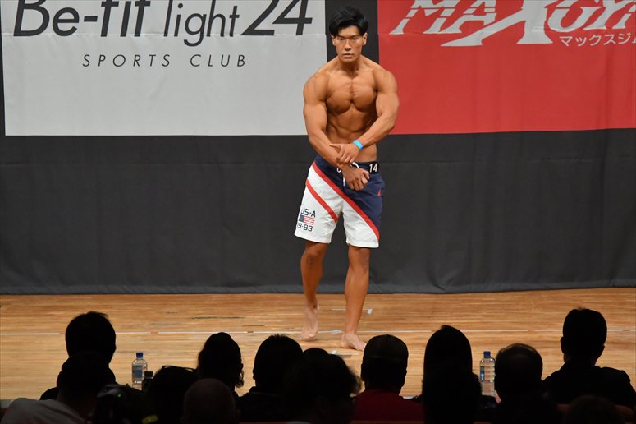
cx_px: 318
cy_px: 212
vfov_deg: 5.4
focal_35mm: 255
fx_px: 4503
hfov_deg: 8.1
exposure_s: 1/400
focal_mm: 170
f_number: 5.6
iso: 6400
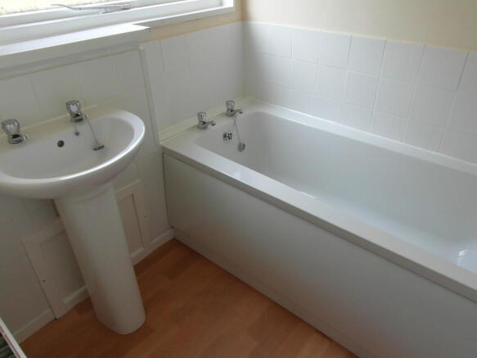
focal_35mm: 24
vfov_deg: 56.8
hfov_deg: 71.6
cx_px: 238
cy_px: 179
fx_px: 331
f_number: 4.6
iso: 80
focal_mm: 4
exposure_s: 1/45
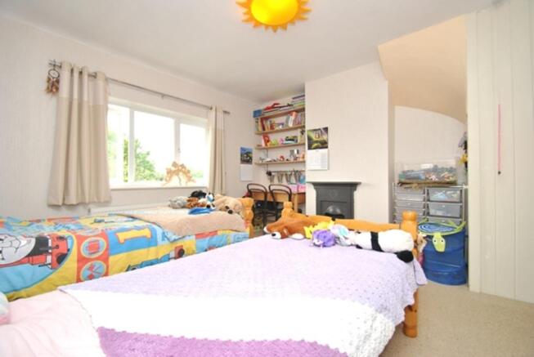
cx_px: 267
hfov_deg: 100.3
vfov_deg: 77.5
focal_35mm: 15
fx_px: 223
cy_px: 178
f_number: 4
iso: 200
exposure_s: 1/60
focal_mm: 10
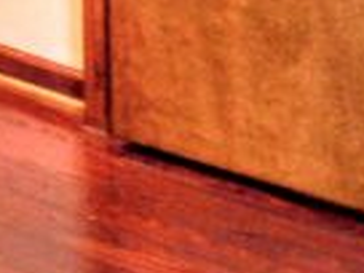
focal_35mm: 158
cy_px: -219
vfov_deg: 9.0
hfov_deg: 12.4
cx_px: 313
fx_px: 1661
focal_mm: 4.5
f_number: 2.8
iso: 400
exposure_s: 1/16.8
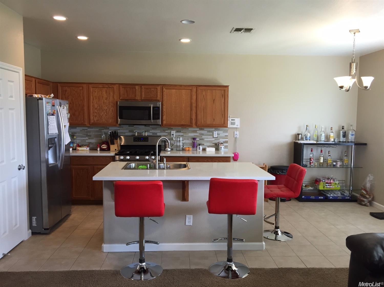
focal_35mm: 29
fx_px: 322
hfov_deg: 61.7
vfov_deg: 48.2
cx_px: 192
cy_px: 144
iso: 40
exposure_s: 1/30
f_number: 2.2
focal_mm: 4.15
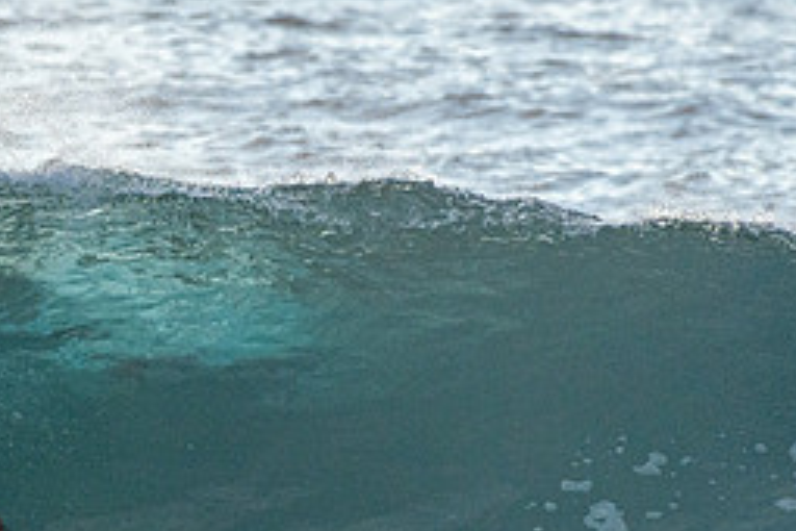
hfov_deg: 1.3
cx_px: -34
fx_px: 36149
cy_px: 548
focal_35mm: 1635
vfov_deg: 0.8
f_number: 5.6
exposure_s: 1/1250
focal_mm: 480
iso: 800
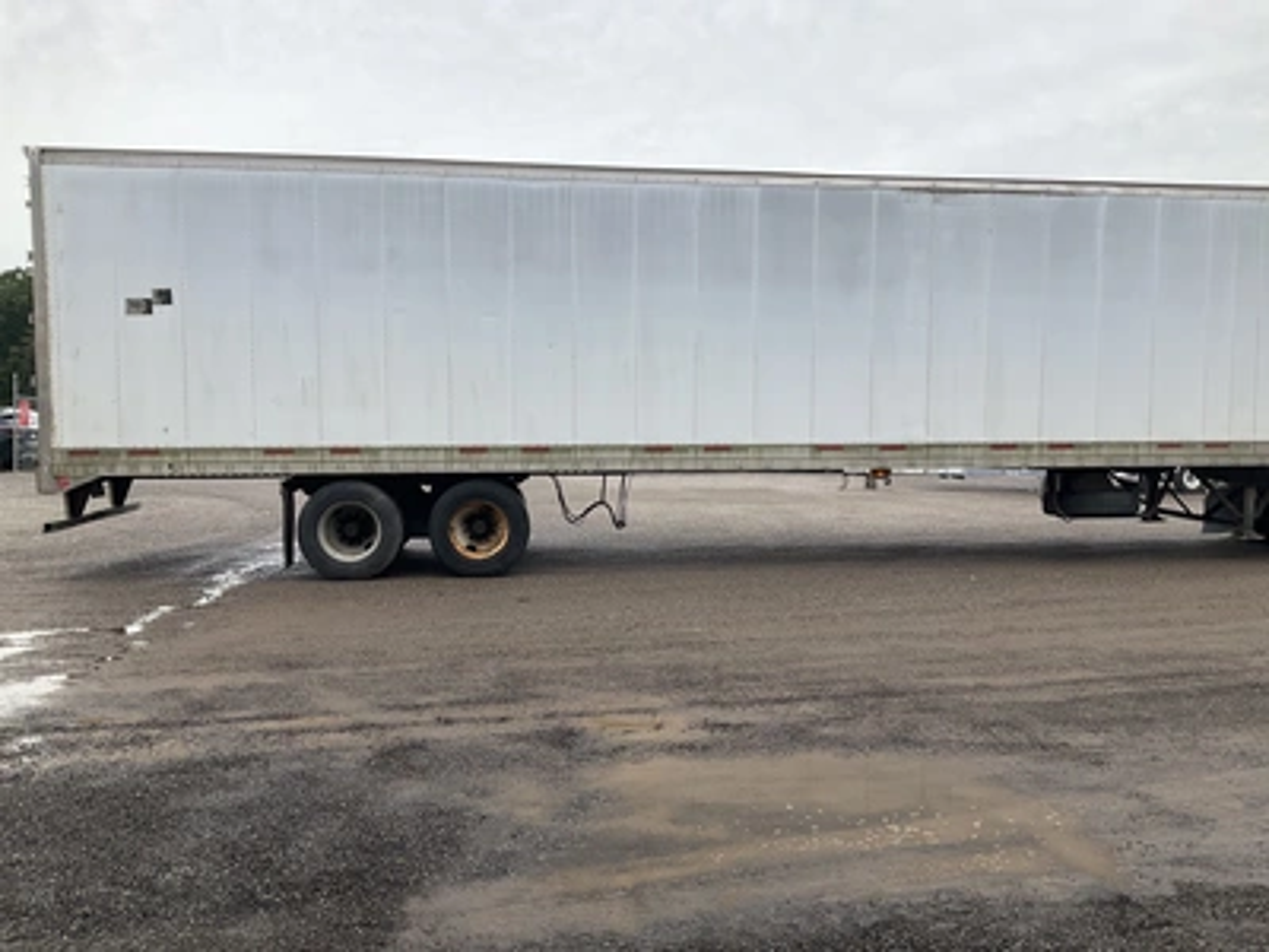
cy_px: 476
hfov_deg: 61.7
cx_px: 634
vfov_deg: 48.2
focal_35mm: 29
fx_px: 1063
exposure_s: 1/1098
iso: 25
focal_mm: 3
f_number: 1.8
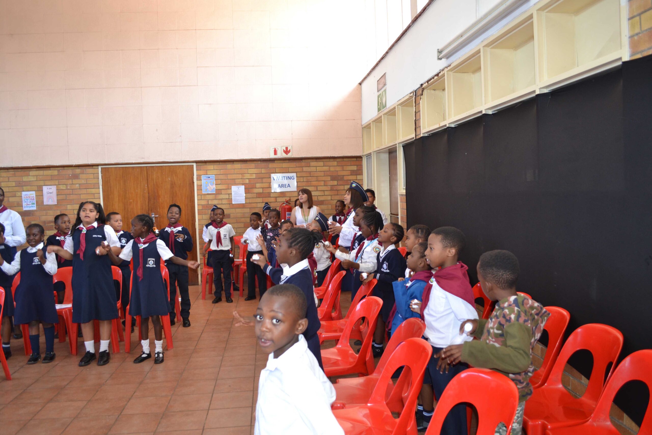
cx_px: 326
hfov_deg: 67.4
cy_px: 218
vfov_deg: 47.9
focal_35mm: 27
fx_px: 489
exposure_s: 1/80
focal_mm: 18
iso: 400
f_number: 4
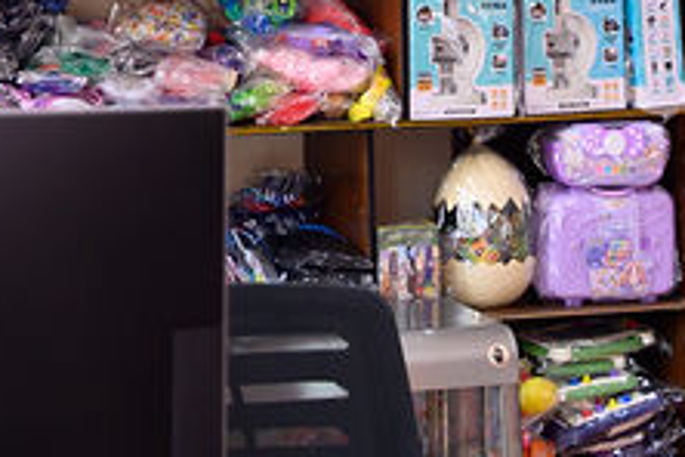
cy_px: -94
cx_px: 521
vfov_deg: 10.5
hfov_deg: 15.8
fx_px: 2454
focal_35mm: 129
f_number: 2.8
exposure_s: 1/160
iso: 400
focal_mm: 28
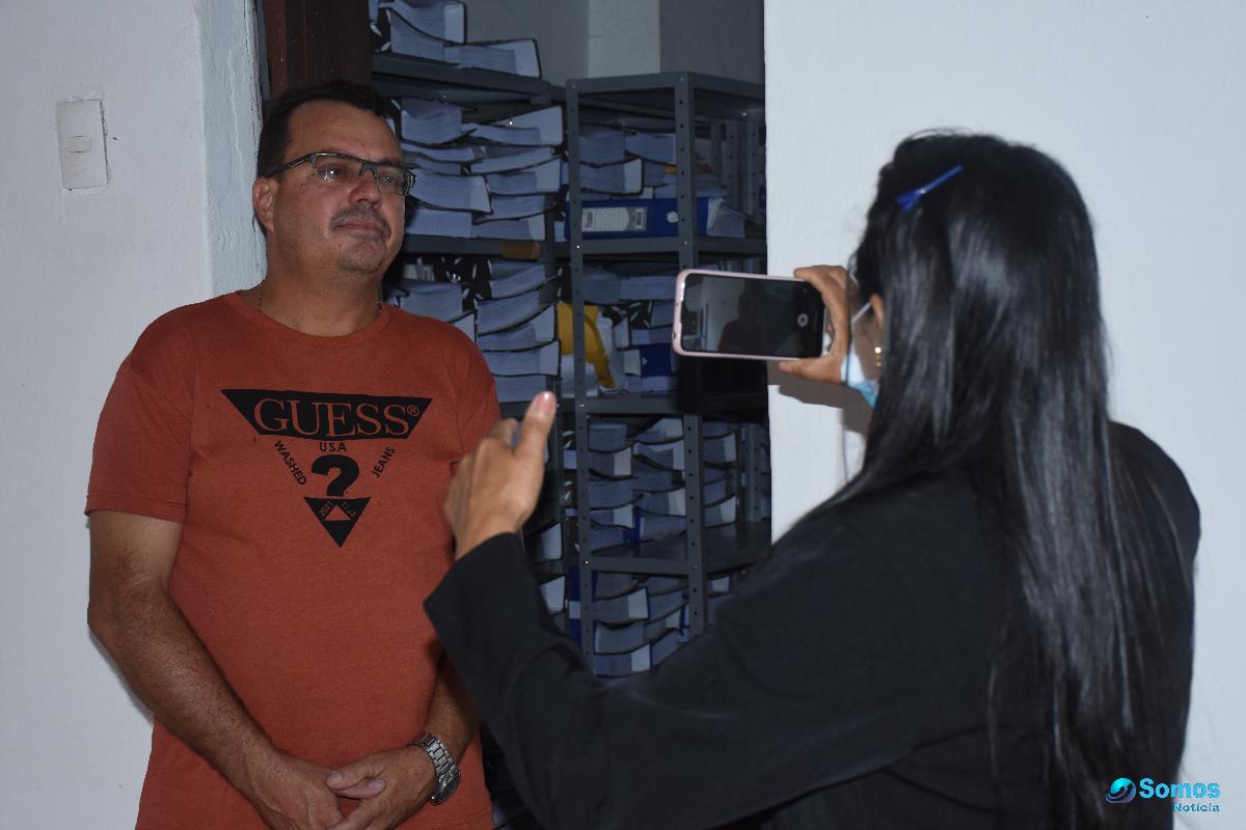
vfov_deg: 20.2
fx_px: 2336
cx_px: 623
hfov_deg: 29.9
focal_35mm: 68
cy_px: 415
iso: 640
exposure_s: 1/100
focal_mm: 45
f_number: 6.3
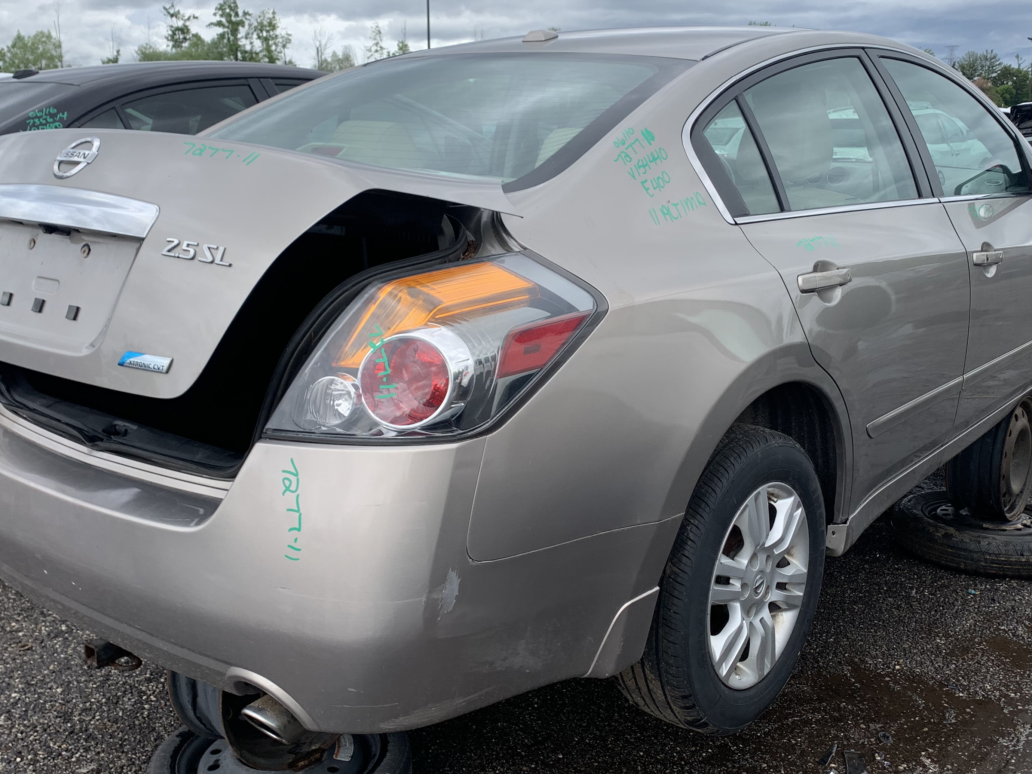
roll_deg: -0.3
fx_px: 1133
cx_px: 557
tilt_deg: -11.1
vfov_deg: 37.7
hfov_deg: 48.9
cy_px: 360
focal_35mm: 38
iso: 25
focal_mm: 4.25
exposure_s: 1/647
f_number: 1.8
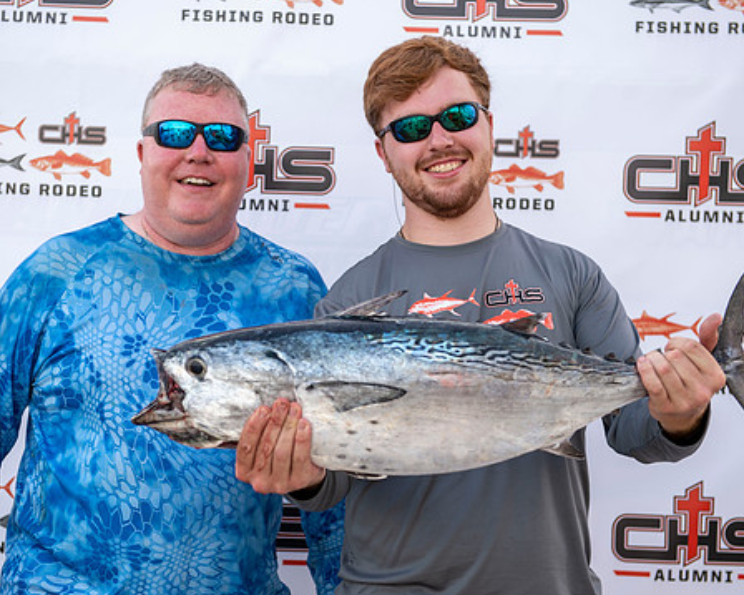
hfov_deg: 27.9
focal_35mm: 68
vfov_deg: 22.5
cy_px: 301
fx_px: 1497
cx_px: 335
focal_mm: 56
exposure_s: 1/100
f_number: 4
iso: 50
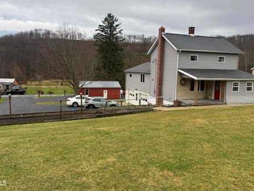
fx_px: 198
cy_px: 85
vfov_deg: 51.3
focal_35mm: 27
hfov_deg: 65.3
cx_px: 118
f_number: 1.78
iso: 80
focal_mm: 6.76
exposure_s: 1/604
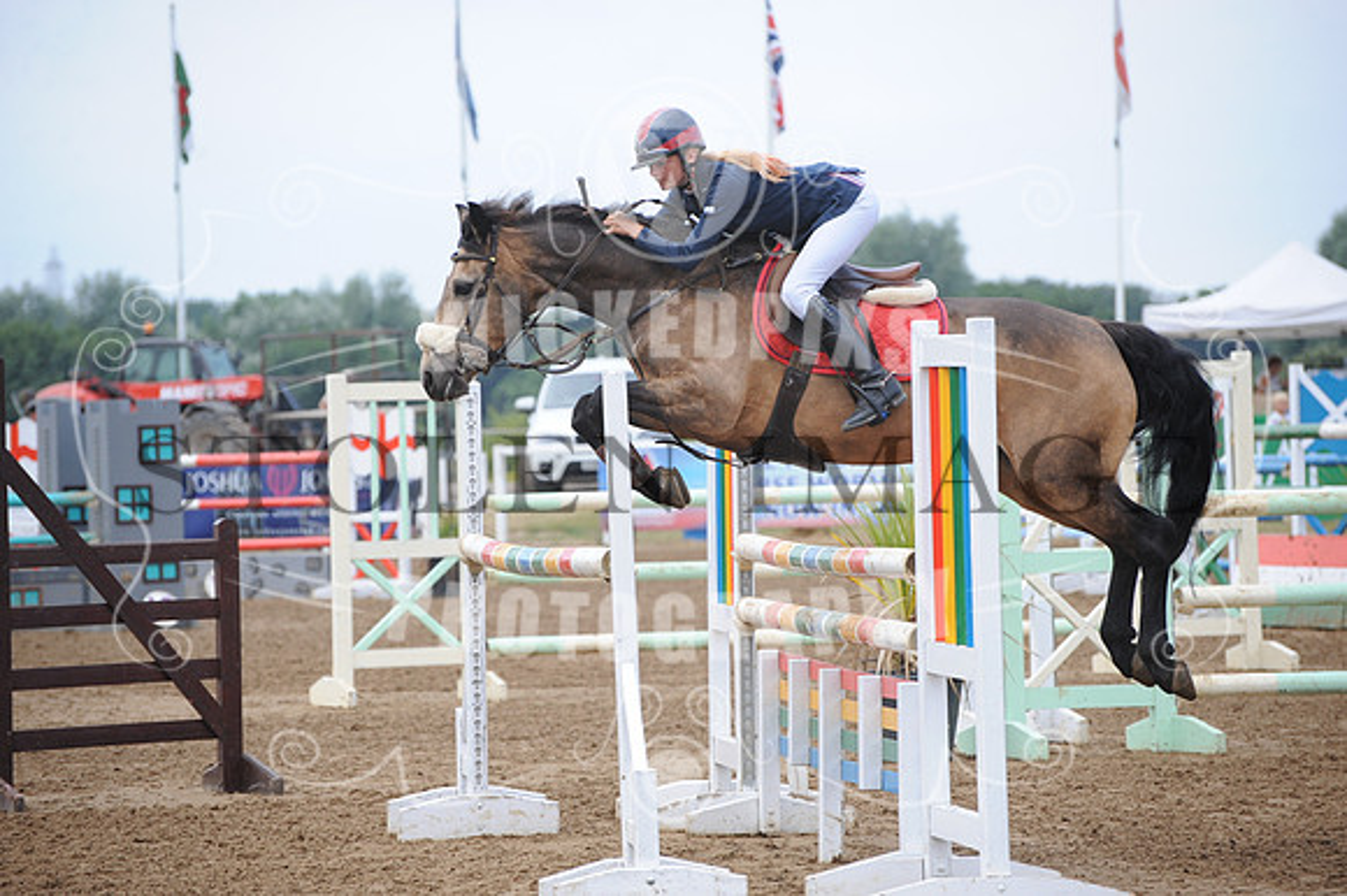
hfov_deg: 11.1
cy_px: 448
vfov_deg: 7.4
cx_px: 674
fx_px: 6918
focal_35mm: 185
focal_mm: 185
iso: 1000
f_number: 5.6
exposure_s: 1/1250
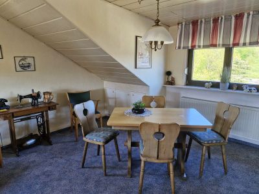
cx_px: 130
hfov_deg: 73.9
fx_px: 172
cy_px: 97
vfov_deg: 58.9
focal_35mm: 23
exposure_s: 1/100
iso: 160
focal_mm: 5.54
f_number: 1.8
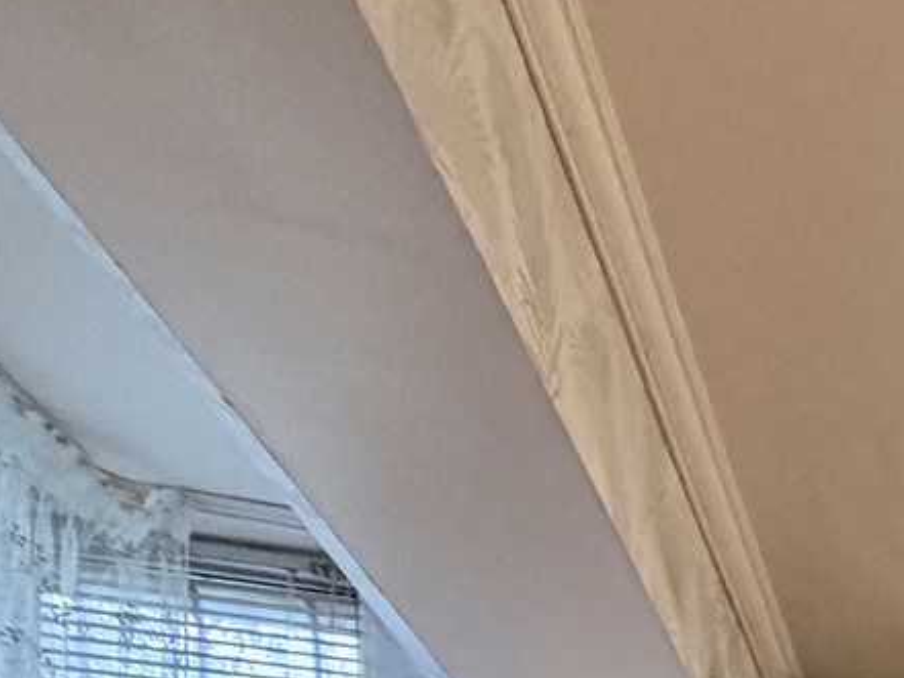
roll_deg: +0.1
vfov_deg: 16.0
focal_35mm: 65
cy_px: 1452
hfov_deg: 21.1
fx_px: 1698
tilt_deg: +1.1
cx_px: 1595
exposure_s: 1/50
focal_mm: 2.22
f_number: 2.2
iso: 250
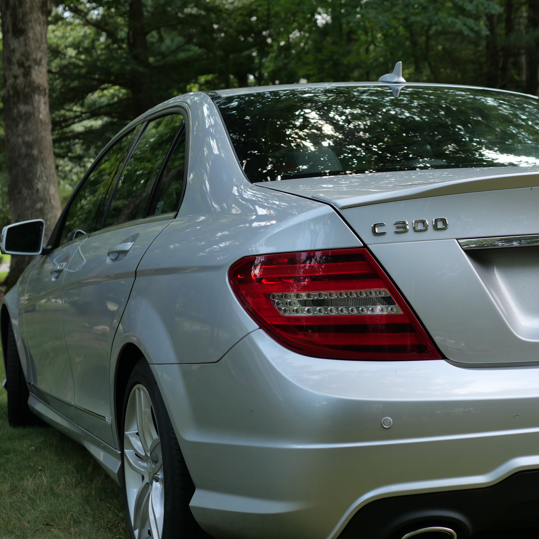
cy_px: 288
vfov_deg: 26.1
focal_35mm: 66
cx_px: 311
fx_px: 1163
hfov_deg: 26.1
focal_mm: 25
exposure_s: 1/500
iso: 200
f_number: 2.8
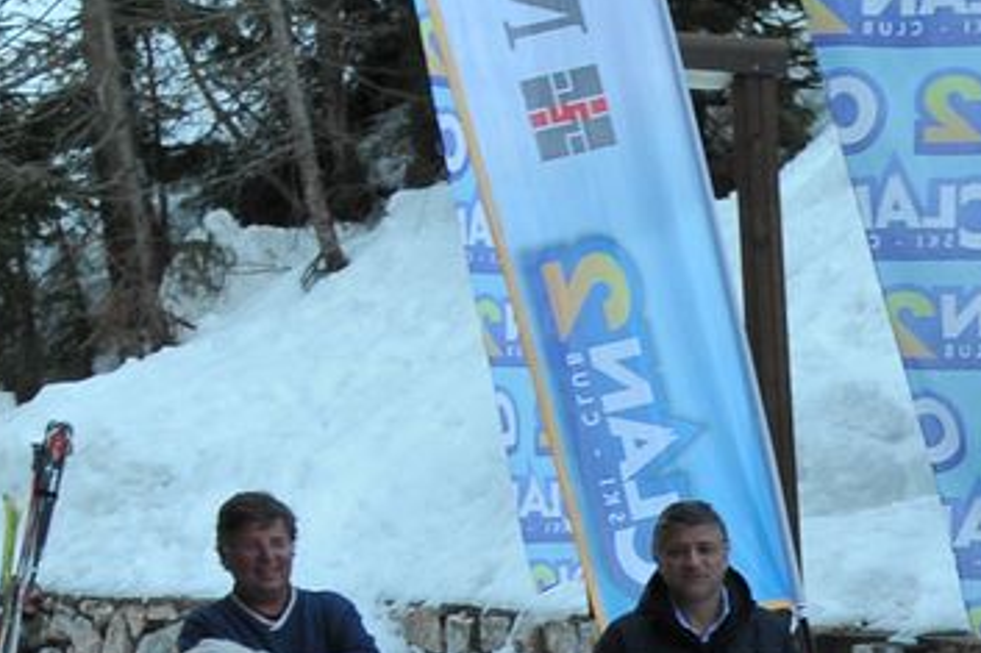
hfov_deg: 11.9
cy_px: 1010
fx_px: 4439
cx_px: 1559
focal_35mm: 163
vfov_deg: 8.2
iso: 400
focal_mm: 24
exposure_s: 1/125
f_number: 5.6
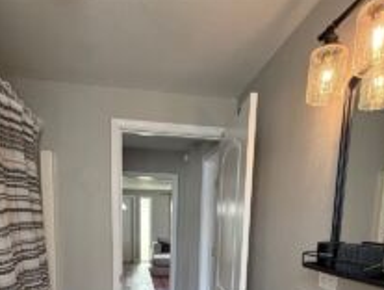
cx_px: 187
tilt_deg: -9.4
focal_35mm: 27
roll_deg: -1.8
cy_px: 268
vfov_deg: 45.9
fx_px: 300
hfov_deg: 65.2
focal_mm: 2.22
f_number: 2.2
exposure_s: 1/120
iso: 200
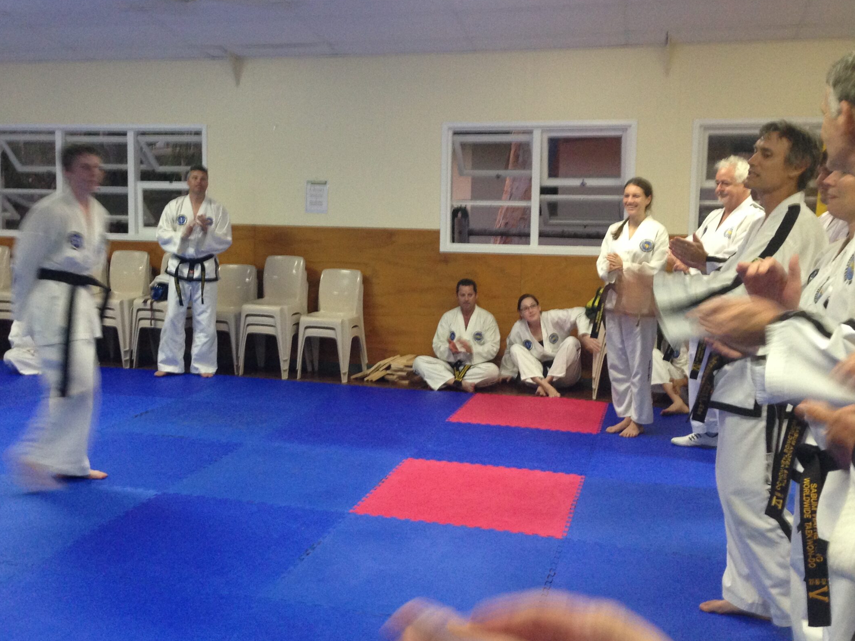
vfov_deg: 35.9
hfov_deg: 46.7
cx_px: 391
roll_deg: -2.0
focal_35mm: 40
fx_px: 988
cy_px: 299
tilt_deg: -7.7
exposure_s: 1/20
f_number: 2.4
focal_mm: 4.12
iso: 200
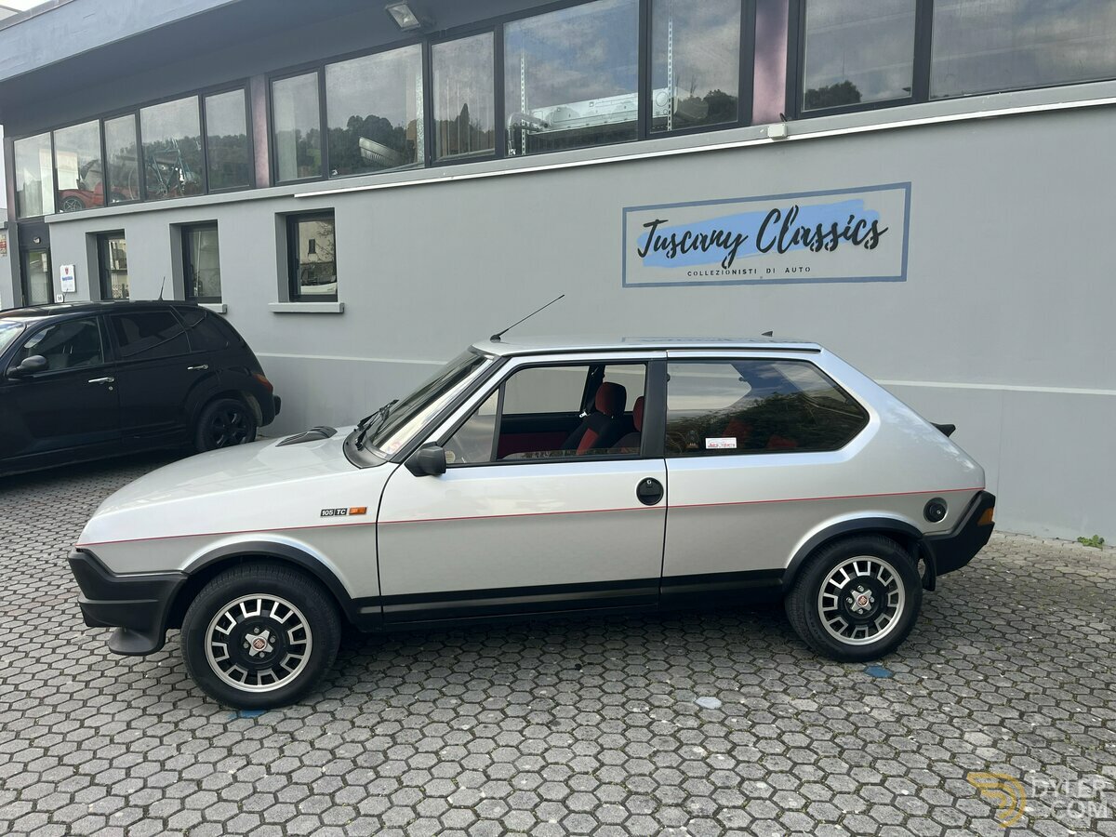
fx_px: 838
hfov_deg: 67.3
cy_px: 418
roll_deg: -0.9
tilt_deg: -6.3
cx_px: 558
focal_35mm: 26
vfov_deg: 53.1
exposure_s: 1/537
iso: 50
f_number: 1.6
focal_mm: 5.1
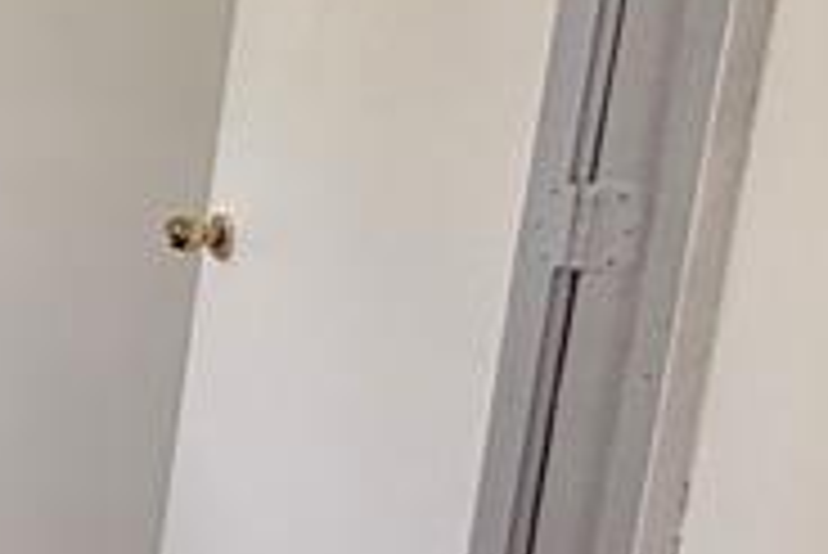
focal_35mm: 81
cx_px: -1224
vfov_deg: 16.8
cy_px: 158
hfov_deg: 14.5
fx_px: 1864
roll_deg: +0.2
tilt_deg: -11.0
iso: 160
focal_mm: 2.22
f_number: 2.2
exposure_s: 1/121
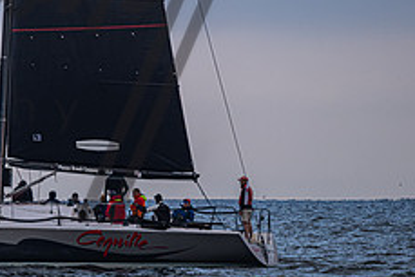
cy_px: -28
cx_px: -2
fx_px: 11685
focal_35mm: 1013
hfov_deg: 2.0
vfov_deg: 1.4
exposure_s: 1/800
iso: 400
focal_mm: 400
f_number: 5.6
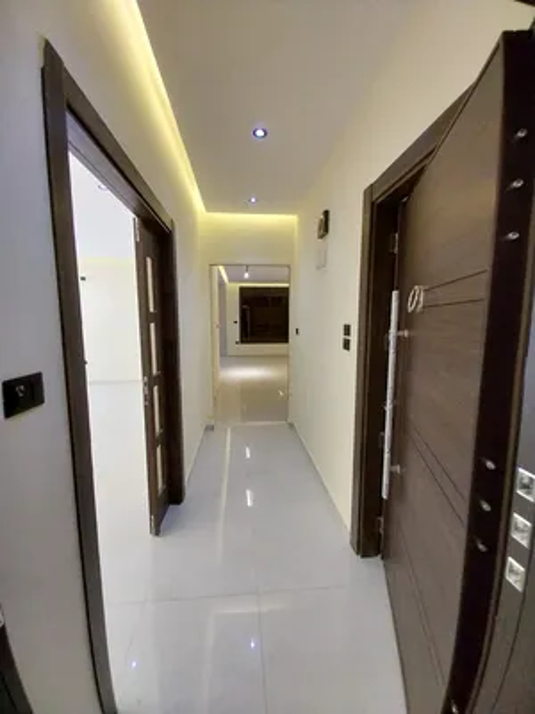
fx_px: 268
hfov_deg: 89.9
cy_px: 357
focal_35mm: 13
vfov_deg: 106.2
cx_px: 268
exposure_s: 1/50
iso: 80
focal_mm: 1.3
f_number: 2.2
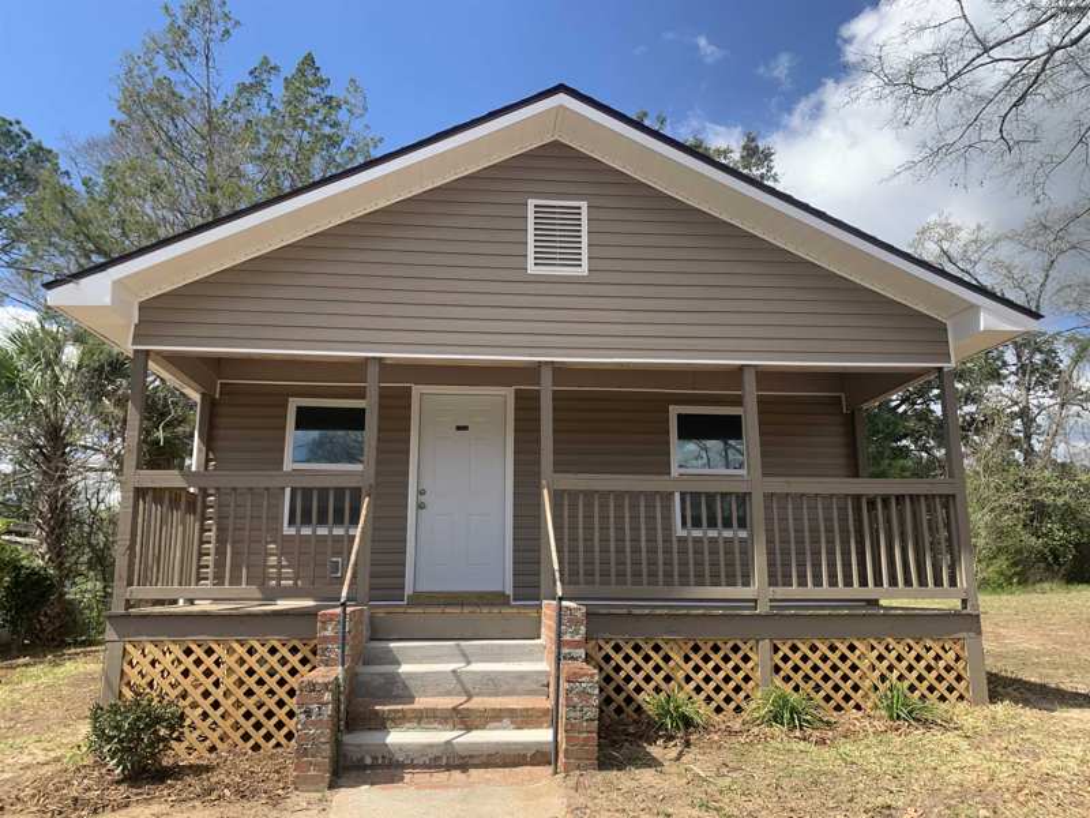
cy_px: 409
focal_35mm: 26
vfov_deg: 53.1
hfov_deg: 67.3
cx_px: 545
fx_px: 819
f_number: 1.8
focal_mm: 4.25
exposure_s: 1/1266
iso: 25
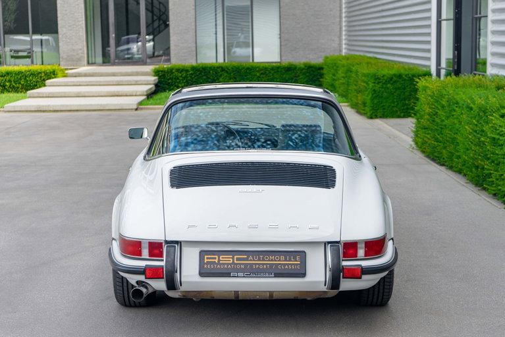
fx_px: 940
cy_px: 168
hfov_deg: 30.1
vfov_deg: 20.3
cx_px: 252
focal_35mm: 67
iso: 50
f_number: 5.6
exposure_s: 1/40
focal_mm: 67
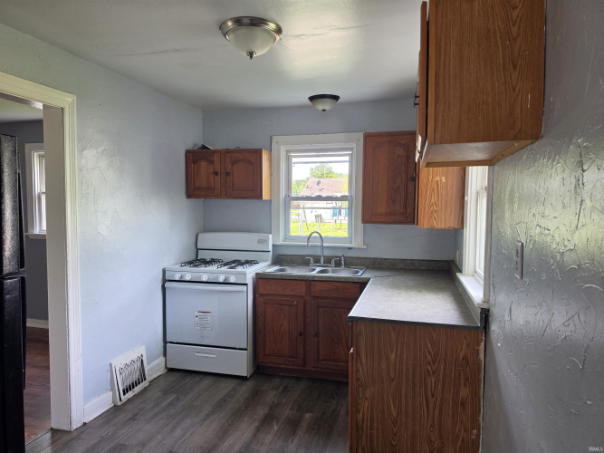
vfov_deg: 58.9
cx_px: 302
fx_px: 401
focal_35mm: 23
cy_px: 226
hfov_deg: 73.9
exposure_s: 1/180
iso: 64
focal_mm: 6.5
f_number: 1.4
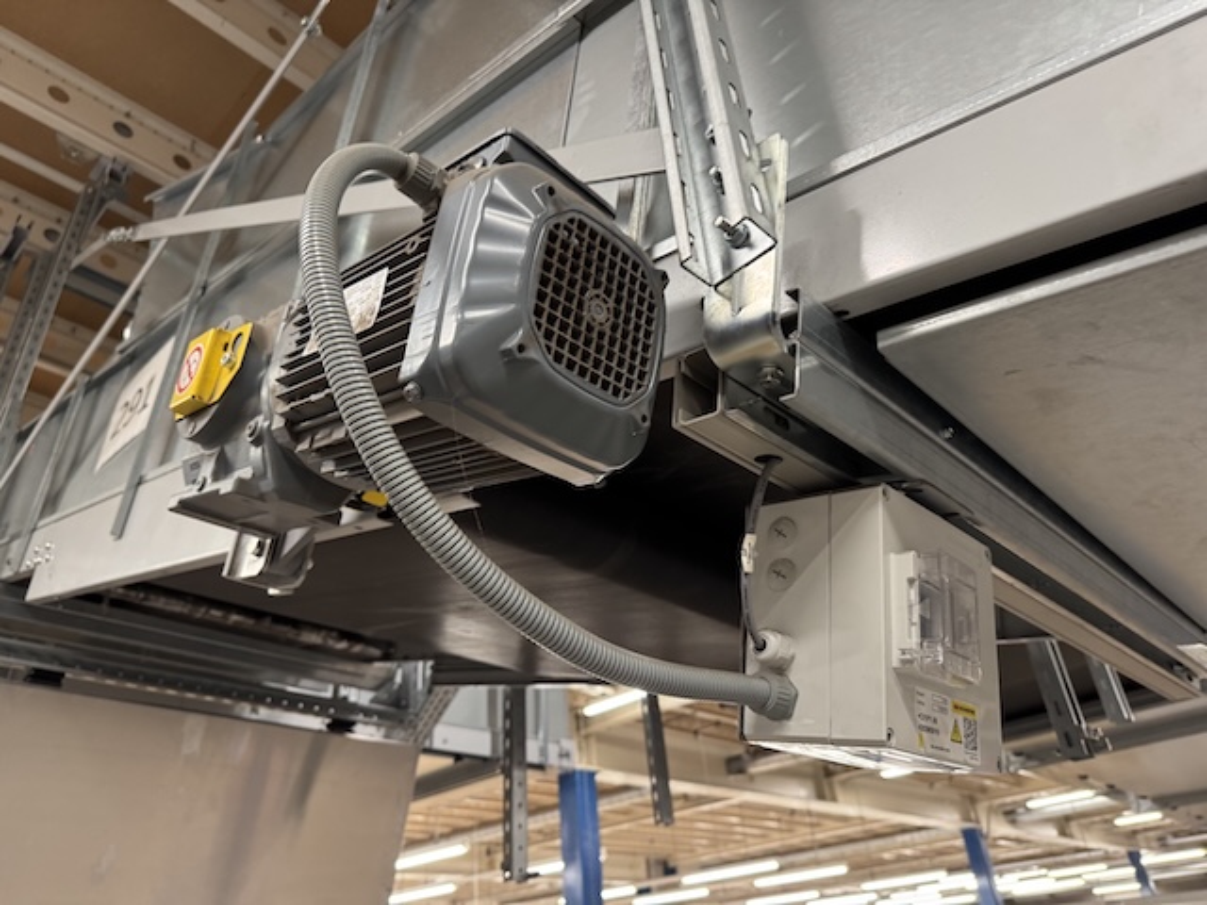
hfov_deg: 71.6
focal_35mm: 24
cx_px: 604
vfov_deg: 56.8
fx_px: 837
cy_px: 452
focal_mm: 6.76
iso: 250
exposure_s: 1/50
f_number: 1.78
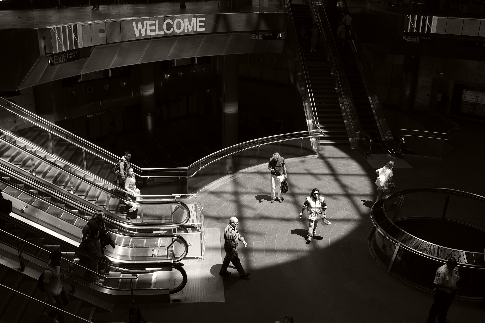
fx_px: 458
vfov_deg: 38.8
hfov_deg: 55.8
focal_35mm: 34
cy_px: 162
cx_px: 242
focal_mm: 23
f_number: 6.3
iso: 200
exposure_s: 1/160
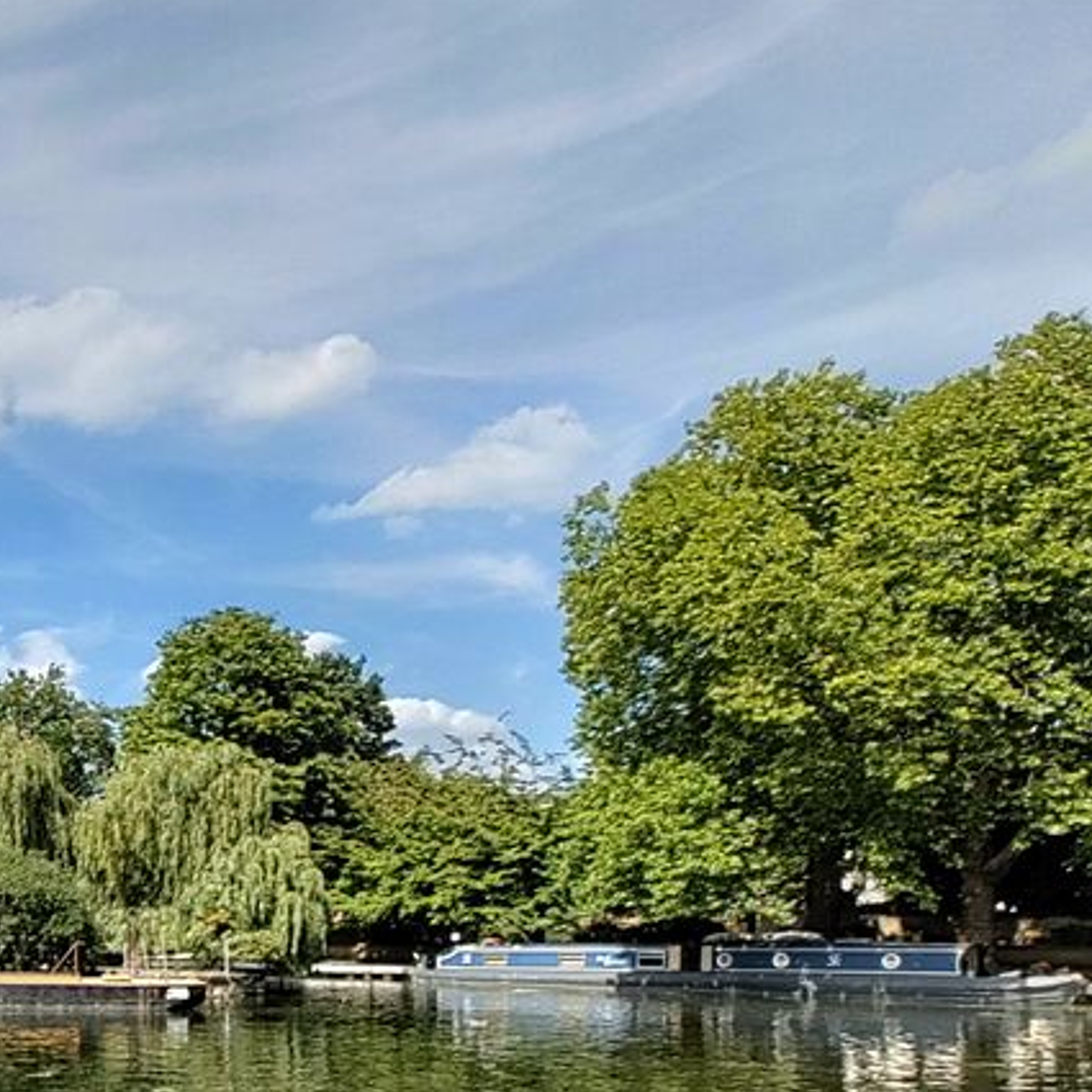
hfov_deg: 39.5
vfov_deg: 44.5
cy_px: 899
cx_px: -80
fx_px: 1249
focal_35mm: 35
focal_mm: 2.15
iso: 50
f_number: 2.2
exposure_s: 1/243
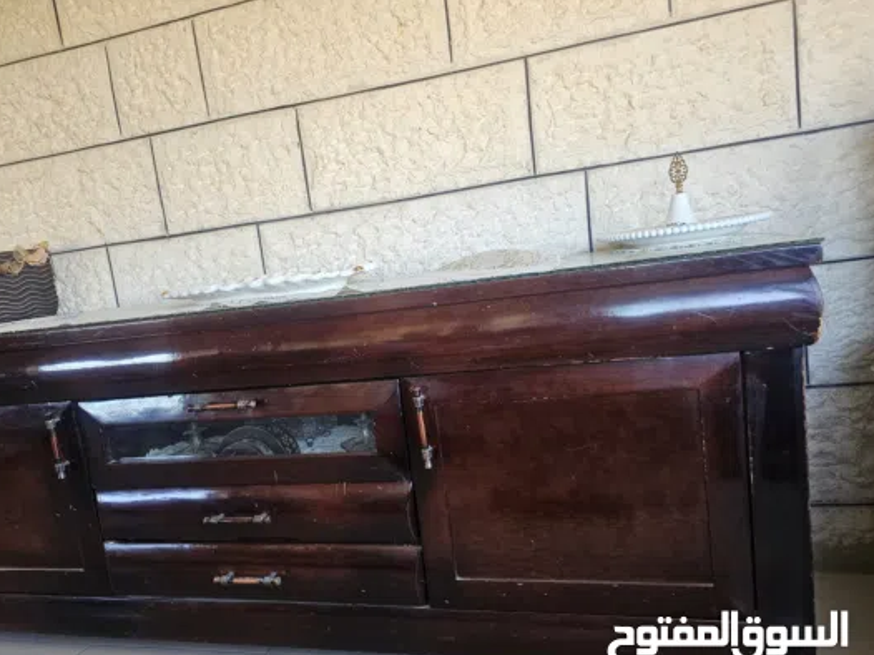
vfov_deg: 49.6
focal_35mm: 28
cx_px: 357
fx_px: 707
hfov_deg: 63.0
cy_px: 371
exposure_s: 1/100
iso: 250
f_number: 1.7
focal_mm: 6.3
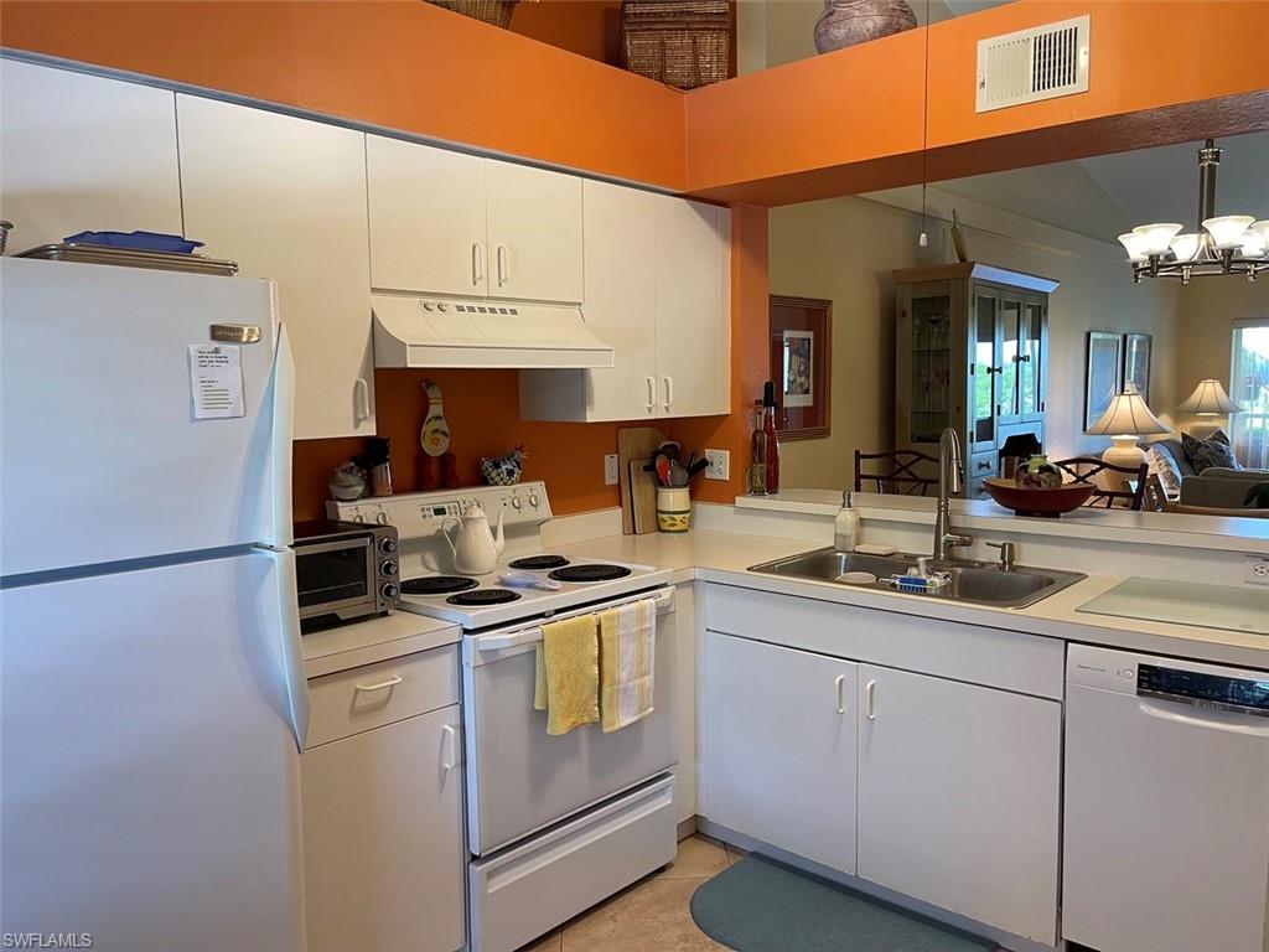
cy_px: 476
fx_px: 953
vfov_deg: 53.1
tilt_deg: -6.9
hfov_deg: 67.3
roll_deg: +0.4
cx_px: 634
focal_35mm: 26
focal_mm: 5.1
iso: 80
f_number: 1.6
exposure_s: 1/60
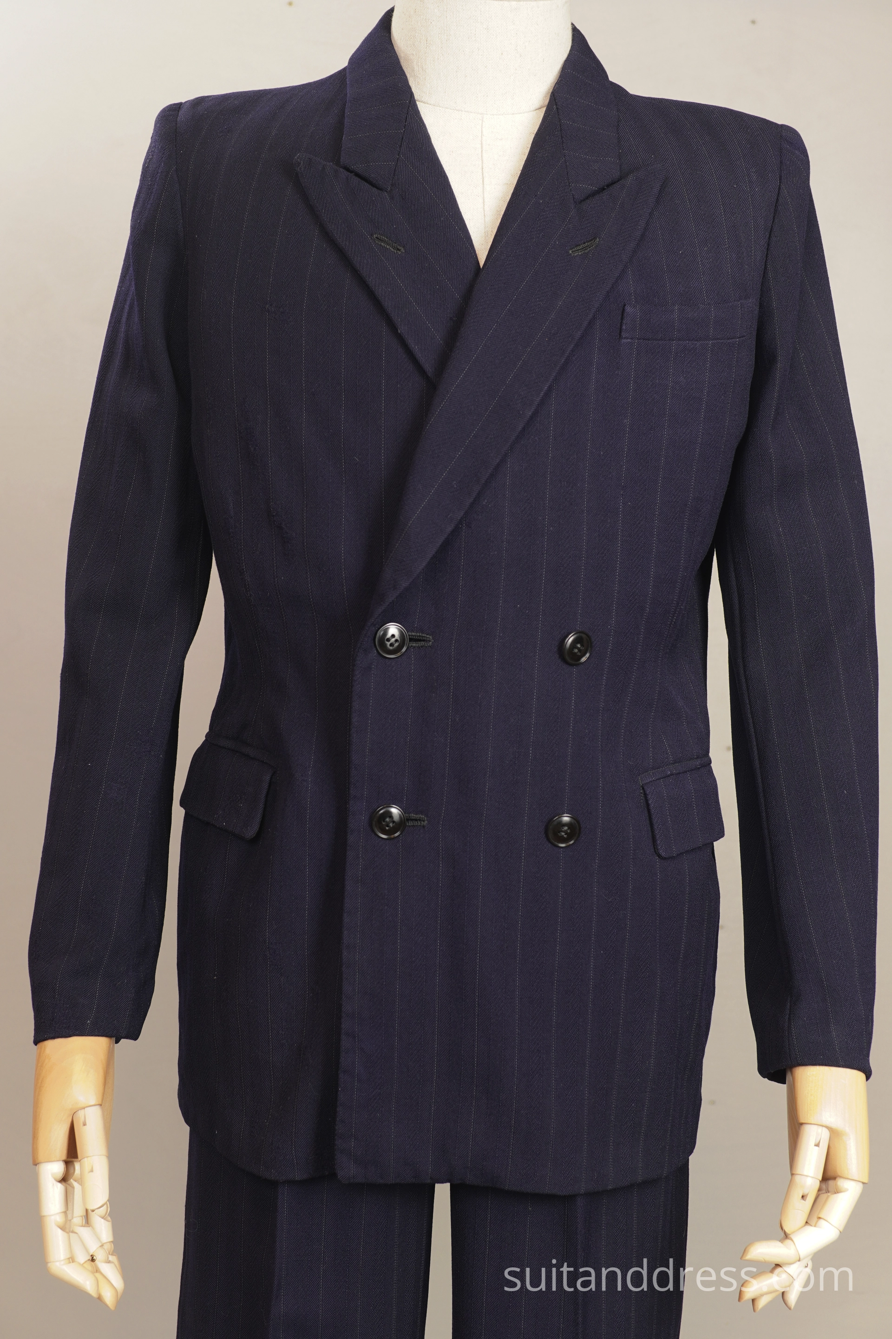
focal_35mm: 48
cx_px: 446
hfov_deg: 28.1
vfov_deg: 41.1
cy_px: 670
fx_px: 1784
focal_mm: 32
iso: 200
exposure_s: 1/13
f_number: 5
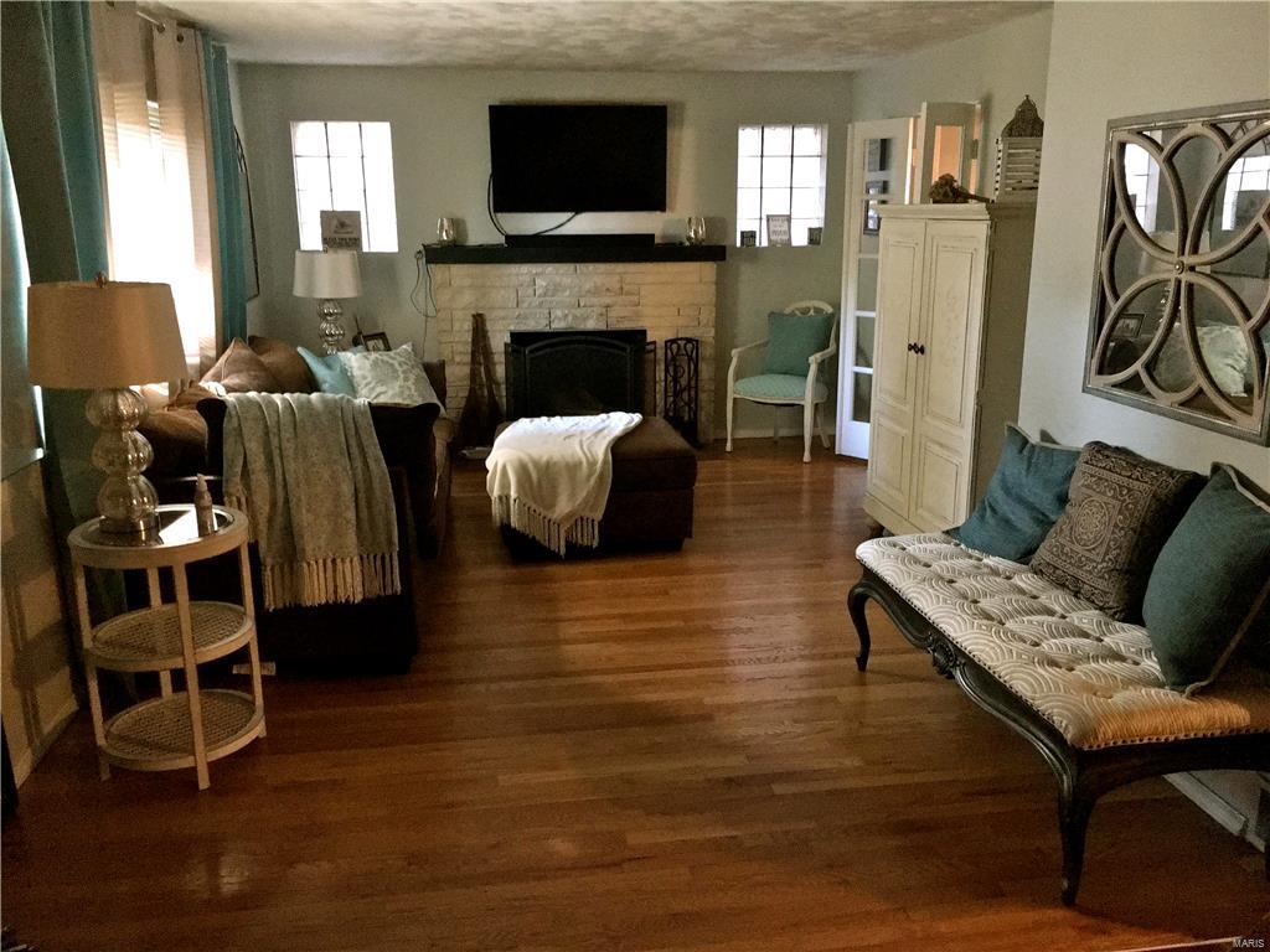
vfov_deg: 48.2
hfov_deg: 61.7
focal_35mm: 29
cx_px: 635
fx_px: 1064
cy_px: 476
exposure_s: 1/15
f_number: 2.2
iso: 400
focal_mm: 4.15
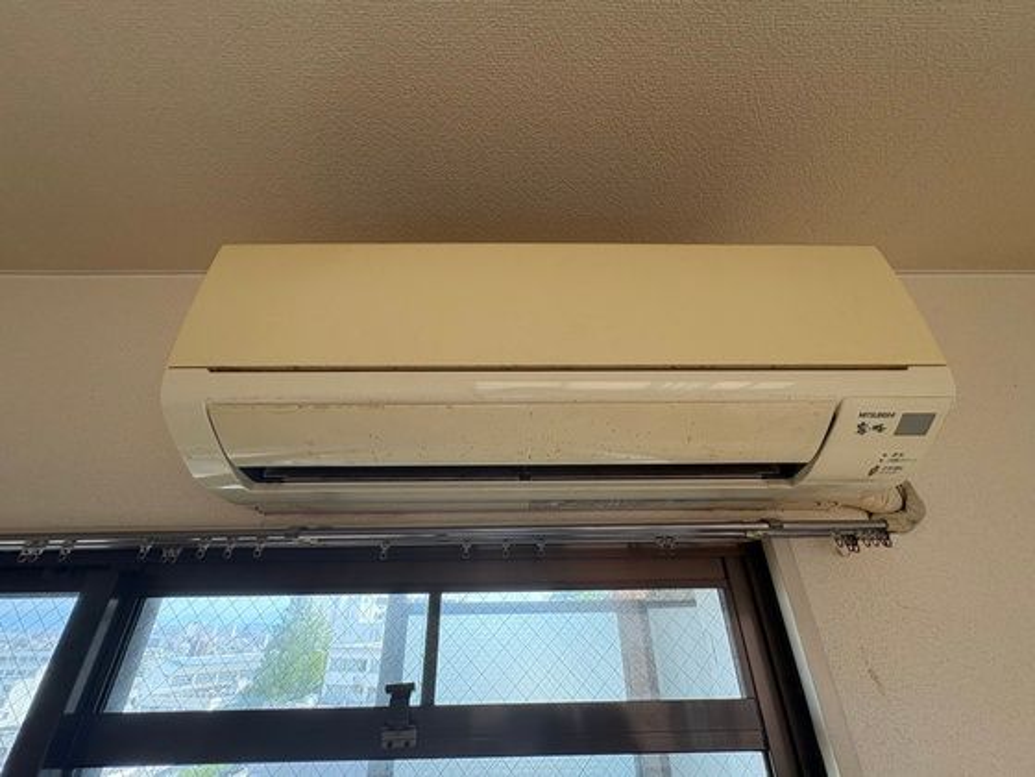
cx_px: 518
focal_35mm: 14
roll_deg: +2.9
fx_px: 419
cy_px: 388
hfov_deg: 102.1
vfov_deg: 85.7
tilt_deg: +29.3
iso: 125
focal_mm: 2.22
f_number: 2.2
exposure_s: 1/139
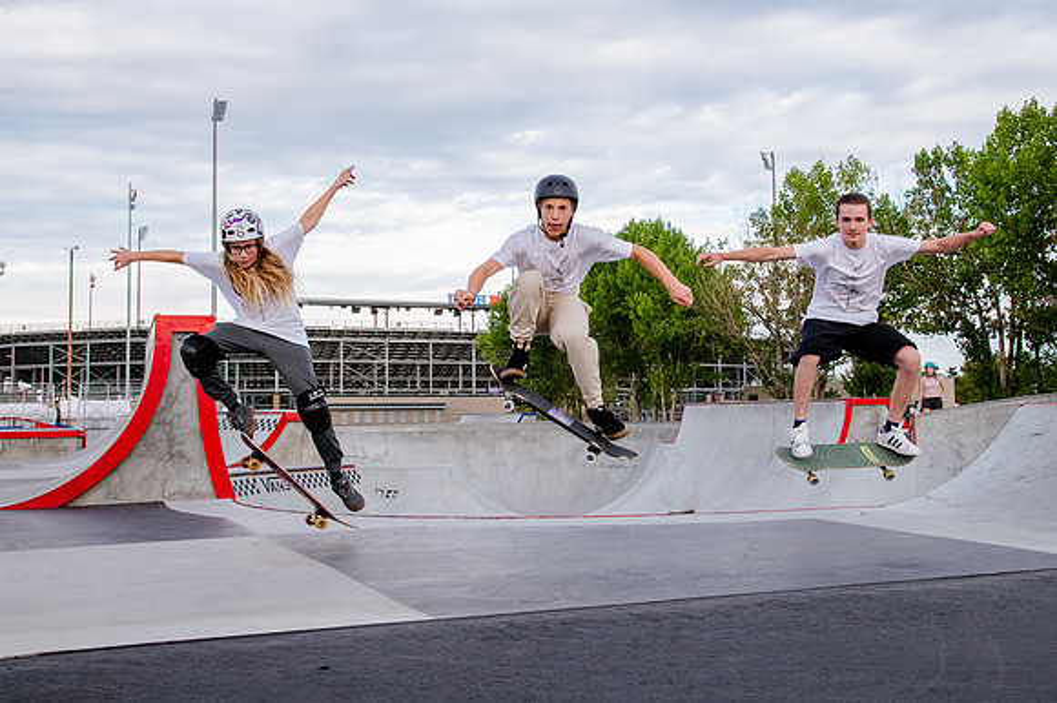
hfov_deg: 48.0
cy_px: 324
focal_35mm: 40
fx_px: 1188
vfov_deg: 33.0
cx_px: 546
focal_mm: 32
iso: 2500
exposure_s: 1/400
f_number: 9
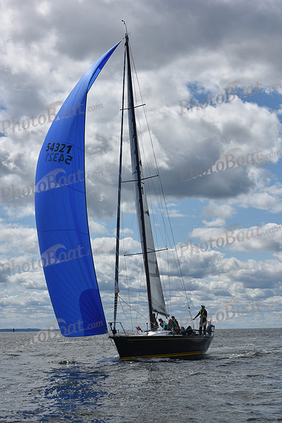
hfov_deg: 19.5
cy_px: 212
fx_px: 822
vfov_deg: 28.8
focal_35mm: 70
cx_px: 141
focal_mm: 70
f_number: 13
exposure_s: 1/800
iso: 250
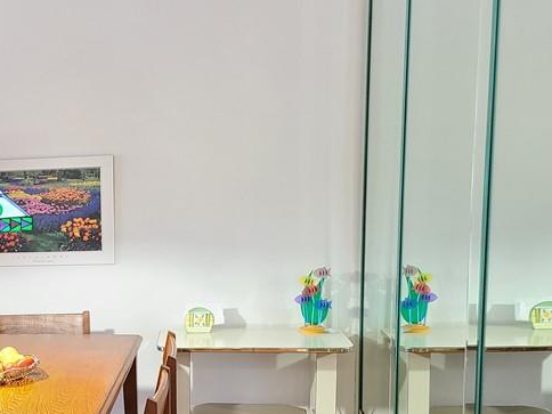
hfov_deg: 32.4
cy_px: 327
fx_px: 877
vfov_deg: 26.1
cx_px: 13
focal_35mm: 55
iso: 320
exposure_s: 1/39
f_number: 1.8
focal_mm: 5.4
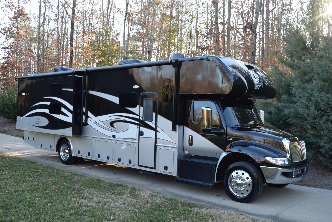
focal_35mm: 36
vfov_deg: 36.9
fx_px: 332
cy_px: 111
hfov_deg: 53.1
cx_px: 166
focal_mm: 24
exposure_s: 1/160
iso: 400
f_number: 6.3
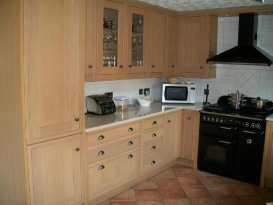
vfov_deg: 40.7
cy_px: 102
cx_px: 136
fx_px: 276
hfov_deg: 52.6
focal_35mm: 35
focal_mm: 6.3
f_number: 3.1
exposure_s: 1/30
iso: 160
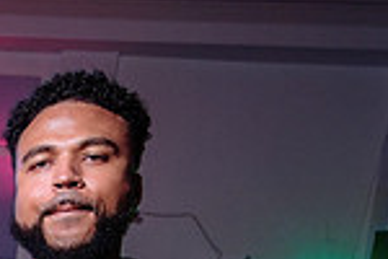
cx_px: -207
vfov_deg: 13.1
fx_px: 1002
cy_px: 491
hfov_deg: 19.0
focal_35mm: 93
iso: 800
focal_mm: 24
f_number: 3.5
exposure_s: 1/60
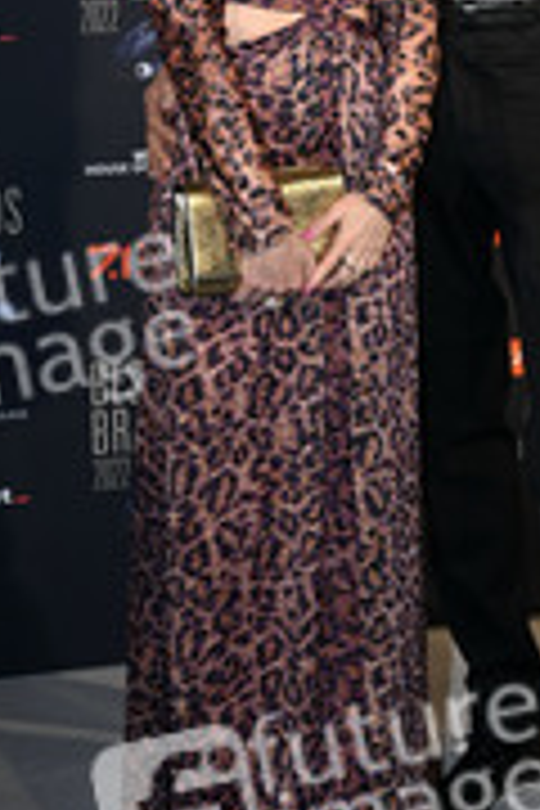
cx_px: 454
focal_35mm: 111
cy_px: 117
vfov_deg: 18.2
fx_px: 2497
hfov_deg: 12.3
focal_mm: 50
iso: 1000
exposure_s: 1/160
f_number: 6.3
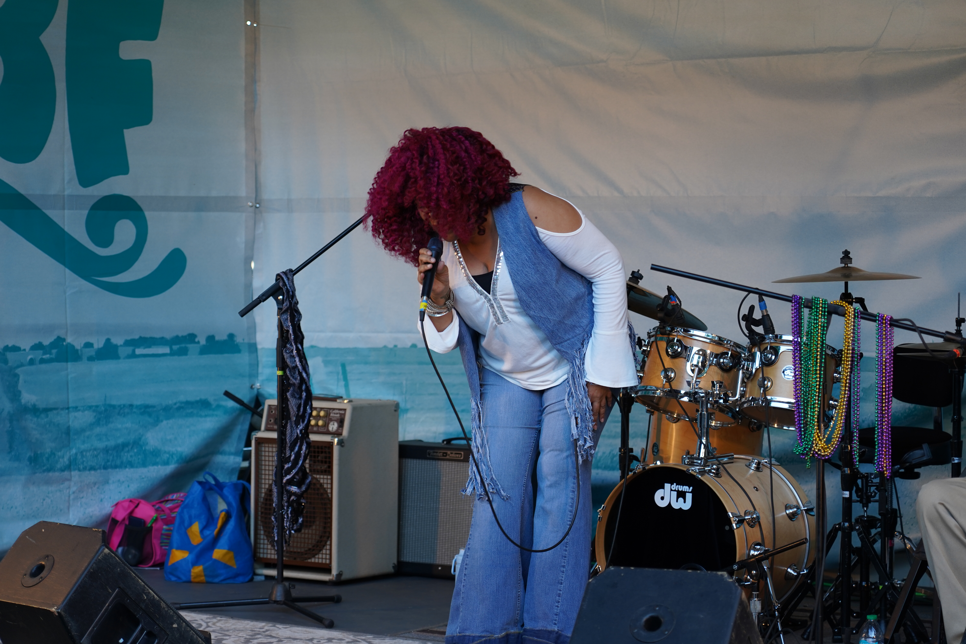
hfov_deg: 19.5
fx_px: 2817
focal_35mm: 105
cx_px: 483
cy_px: 322
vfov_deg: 13.0
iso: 400
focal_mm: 105
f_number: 4
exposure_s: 1/160
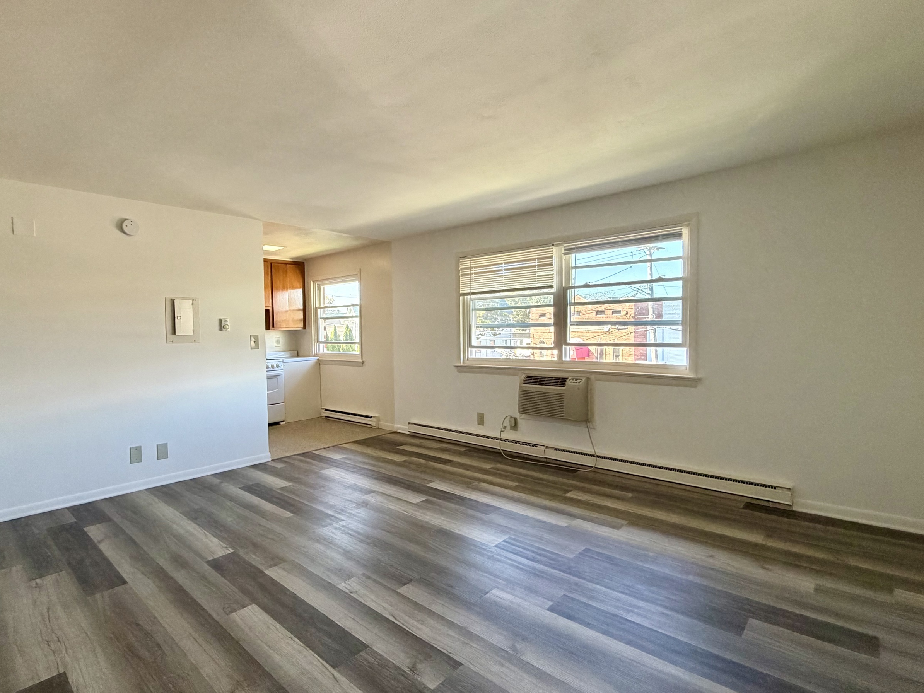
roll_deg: +1.1
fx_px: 480
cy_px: 352
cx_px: 408
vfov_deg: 71.6
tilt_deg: -2.7
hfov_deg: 87.4
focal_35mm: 18
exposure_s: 1/94
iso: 320
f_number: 2.2
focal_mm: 2.22
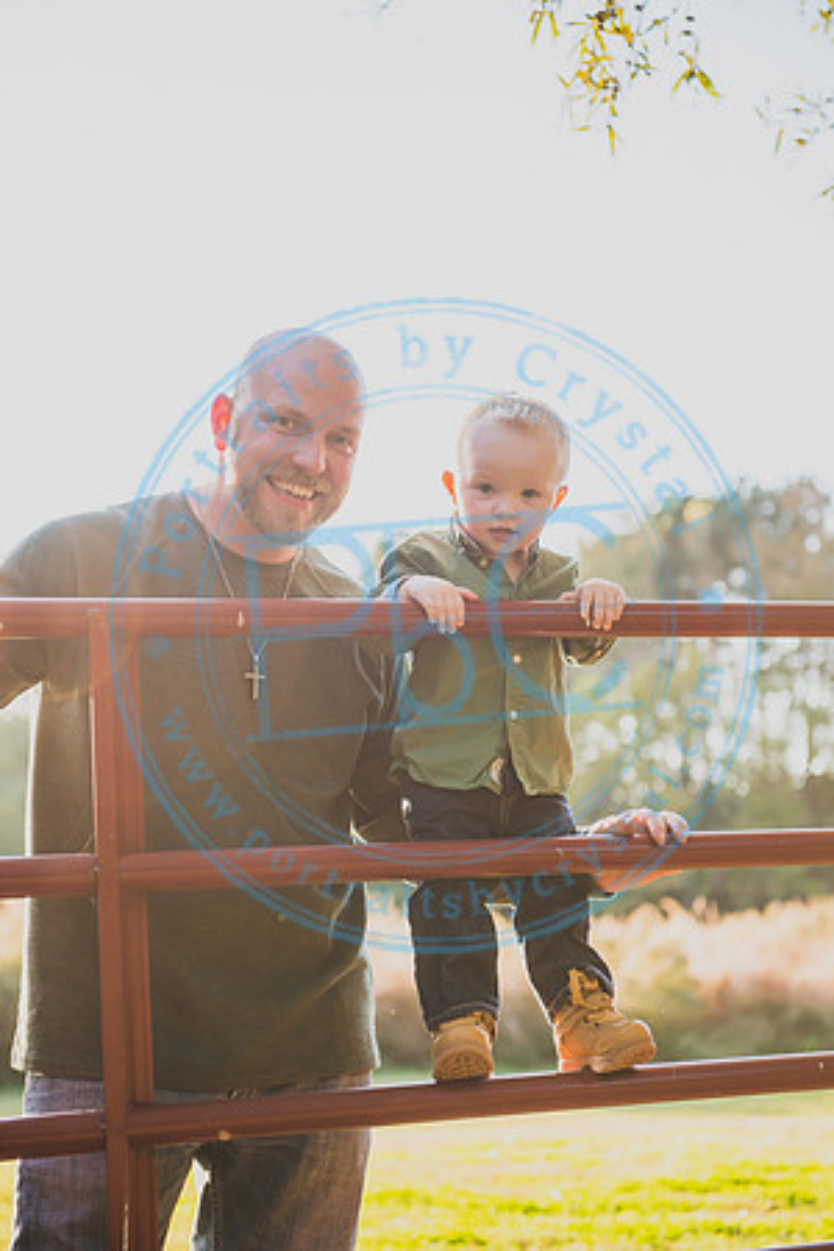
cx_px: 417
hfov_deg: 19.5
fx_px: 2432
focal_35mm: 70
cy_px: 626
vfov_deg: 28.8
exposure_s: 1/200
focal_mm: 70
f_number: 4
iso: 200
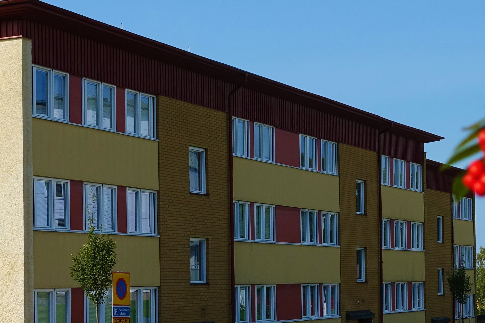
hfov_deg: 31.3
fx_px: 862
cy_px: 151
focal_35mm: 64
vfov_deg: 21.2
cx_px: 300
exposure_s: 1/1000
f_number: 4
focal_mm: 15.17
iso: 100
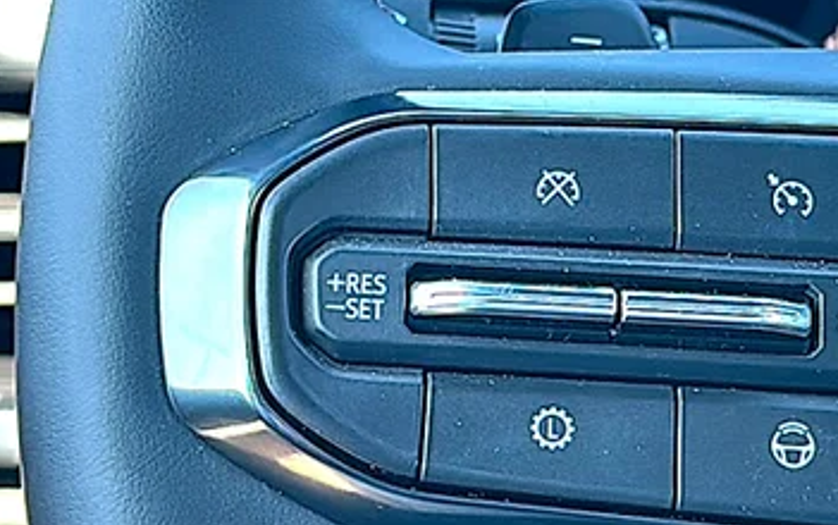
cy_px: 221
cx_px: 623
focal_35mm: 95
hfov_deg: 21.7
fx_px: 2171
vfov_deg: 13.8
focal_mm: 6.86
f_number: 1.78
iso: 100
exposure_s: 1/137
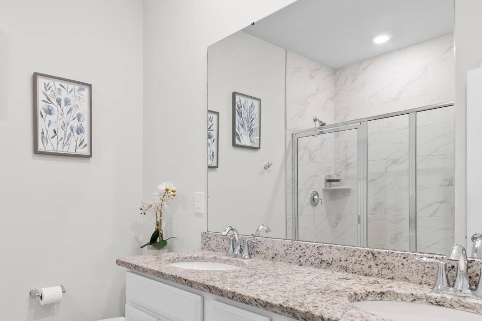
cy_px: 199
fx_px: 335
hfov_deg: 70.7
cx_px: 191
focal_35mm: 25
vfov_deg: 50.8
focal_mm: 11
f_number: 4.8
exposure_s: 1/8
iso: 100
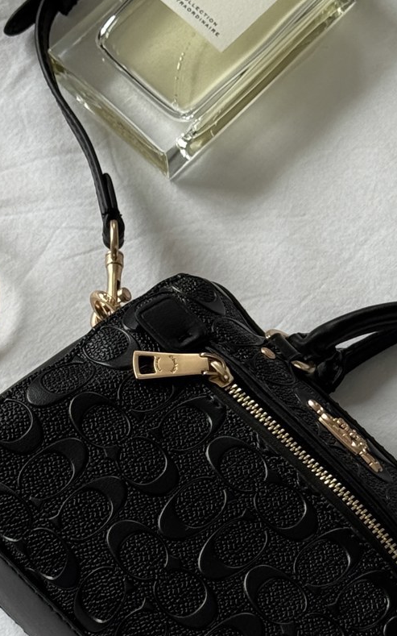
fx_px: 2234
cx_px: 454
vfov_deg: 16.2
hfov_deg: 10.0
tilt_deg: -72.2
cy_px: 419
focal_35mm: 129
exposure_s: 1/176
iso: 64
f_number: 1.78
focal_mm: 6.76
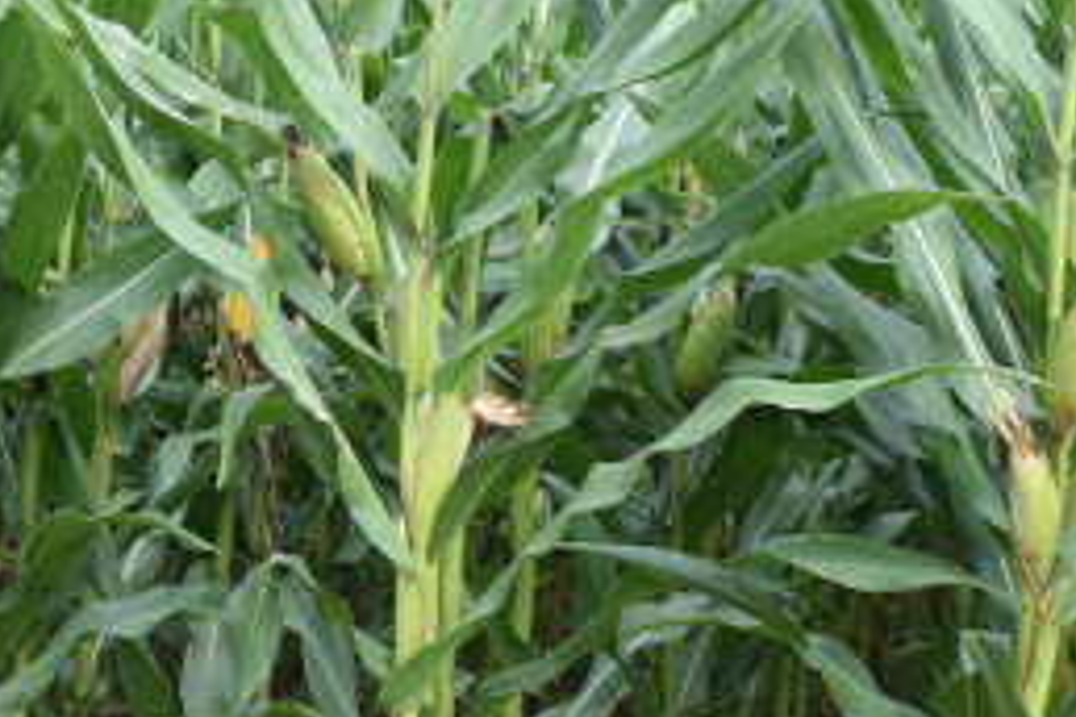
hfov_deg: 22.0
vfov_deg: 14.9
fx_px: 2750
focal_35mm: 92
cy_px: 409
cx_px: 329
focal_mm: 24
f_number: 8
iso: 220
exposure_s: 1/250
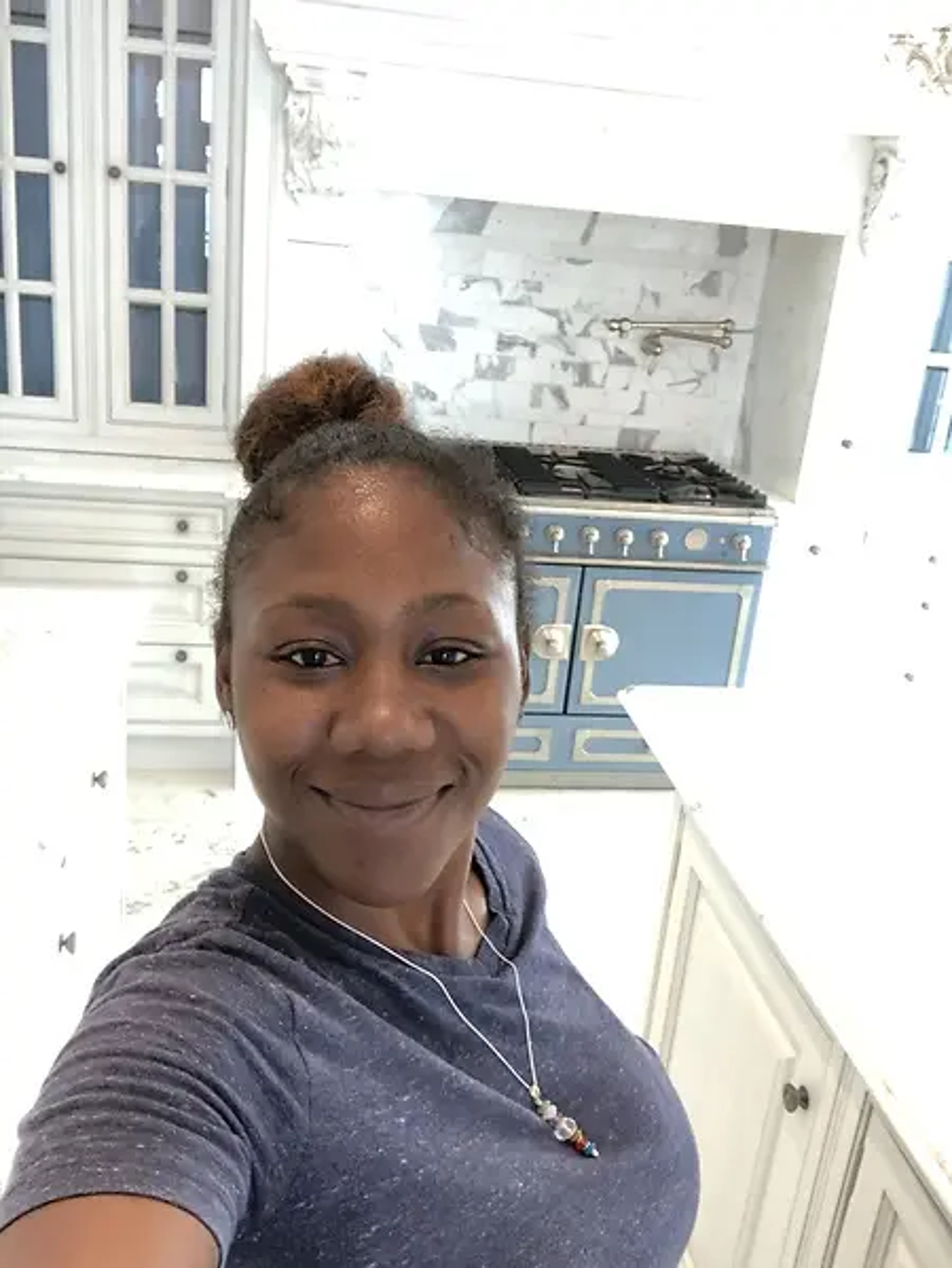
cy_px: 634
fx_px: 1172
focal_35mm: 32
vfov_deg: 56.8
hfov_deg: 44.2
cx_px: 476
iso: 160
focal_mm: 2.87
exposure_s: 1/60
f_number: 2.2
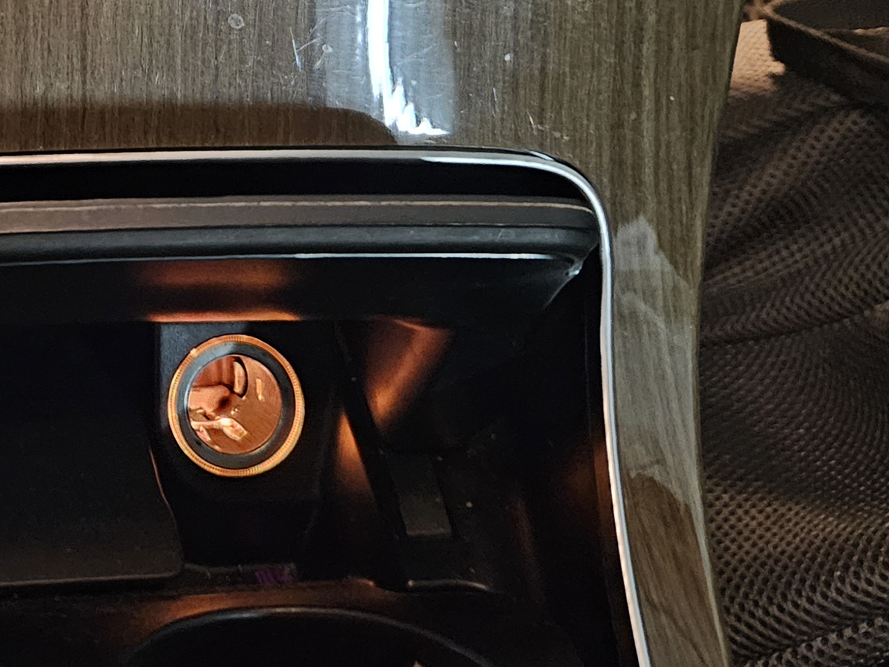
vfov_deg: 21.0
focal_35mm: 64
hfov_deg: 27.2
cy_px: -183
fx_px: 1643
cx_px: -138
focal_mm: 5.4
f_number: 1.8
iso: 1250
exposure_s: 1/21
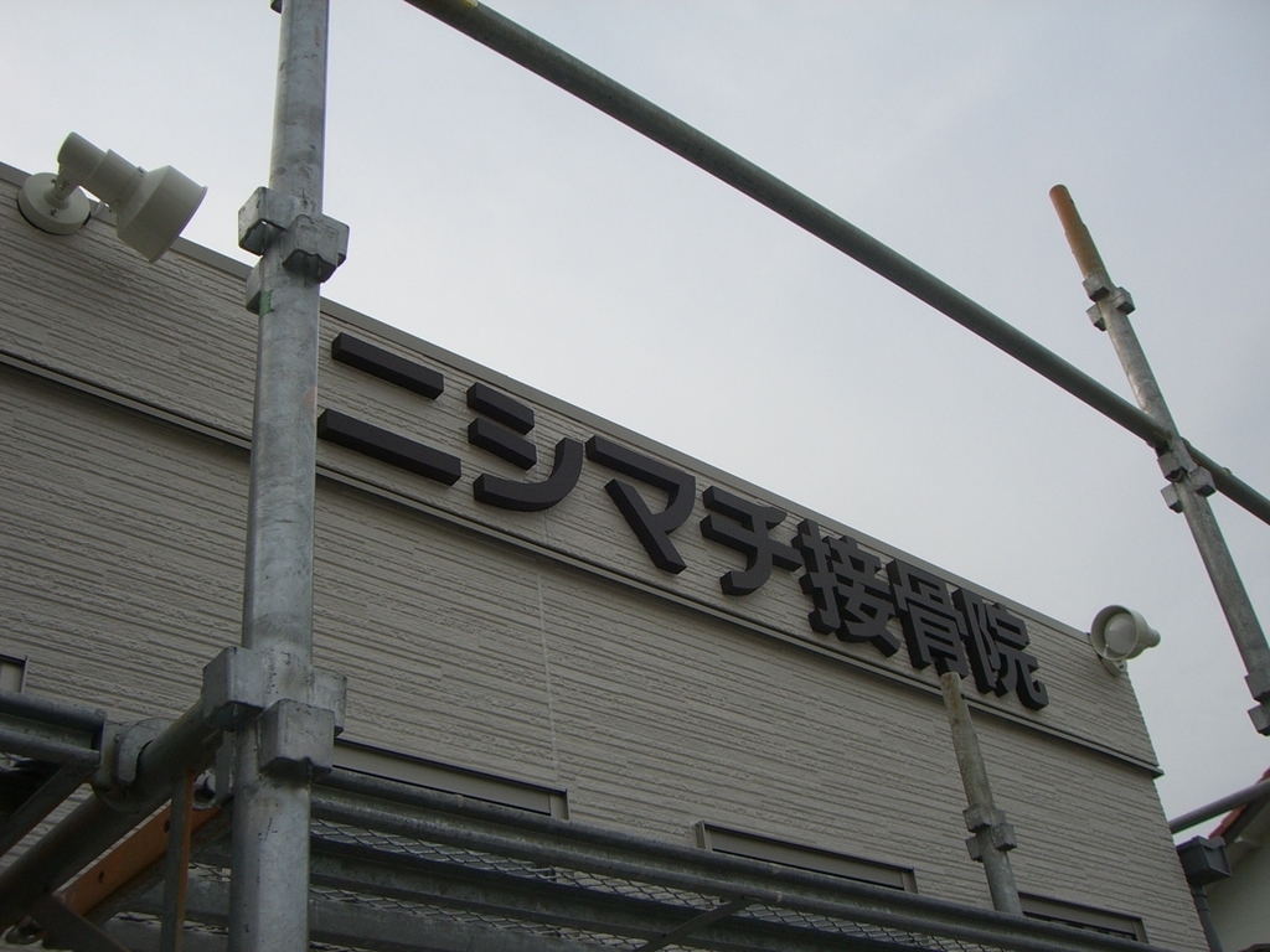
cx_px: 635
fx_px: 1394
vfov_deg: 37.7
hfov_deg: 49.0
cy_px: 476
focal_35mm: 38
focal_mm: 6.2
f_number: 4.3
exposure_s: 1/640
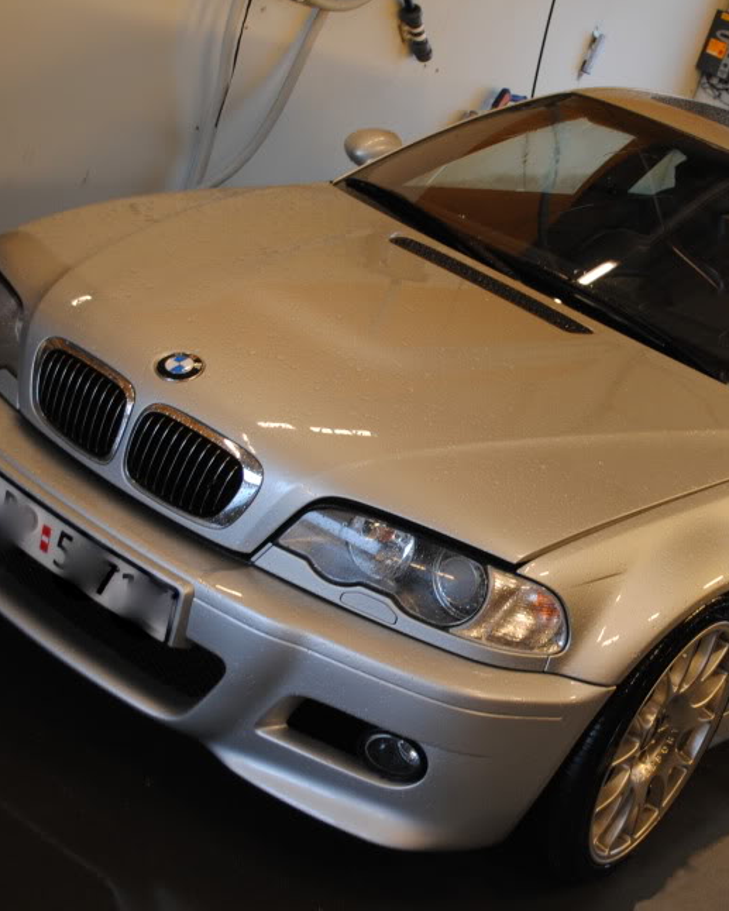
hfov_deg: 25.8
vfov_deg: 32.5
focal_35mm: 58
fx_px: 1564
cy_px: 469
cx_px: 582
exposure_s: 1/30
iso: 360
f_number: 4.2
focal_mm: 26
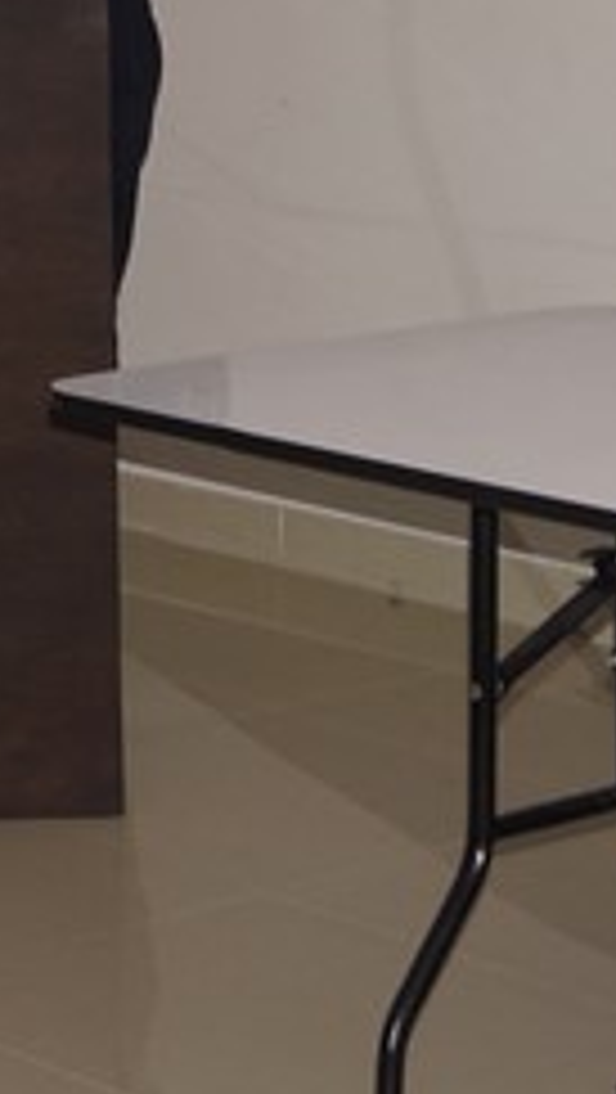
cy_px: 106
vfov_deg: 14.7
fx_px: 4203
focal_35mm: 145
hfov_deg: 8.2
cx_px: -396
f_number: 5.6
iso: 400
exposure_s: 1/60
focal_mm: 28
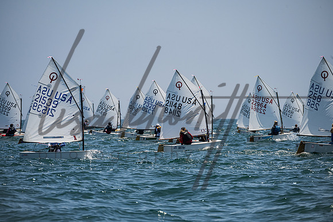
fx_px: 2590
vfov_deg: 4.9
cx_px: 166
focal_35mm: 280
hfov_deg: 7.4
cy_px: 111
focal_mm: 280
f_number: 8
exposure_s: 1/2500
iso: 500
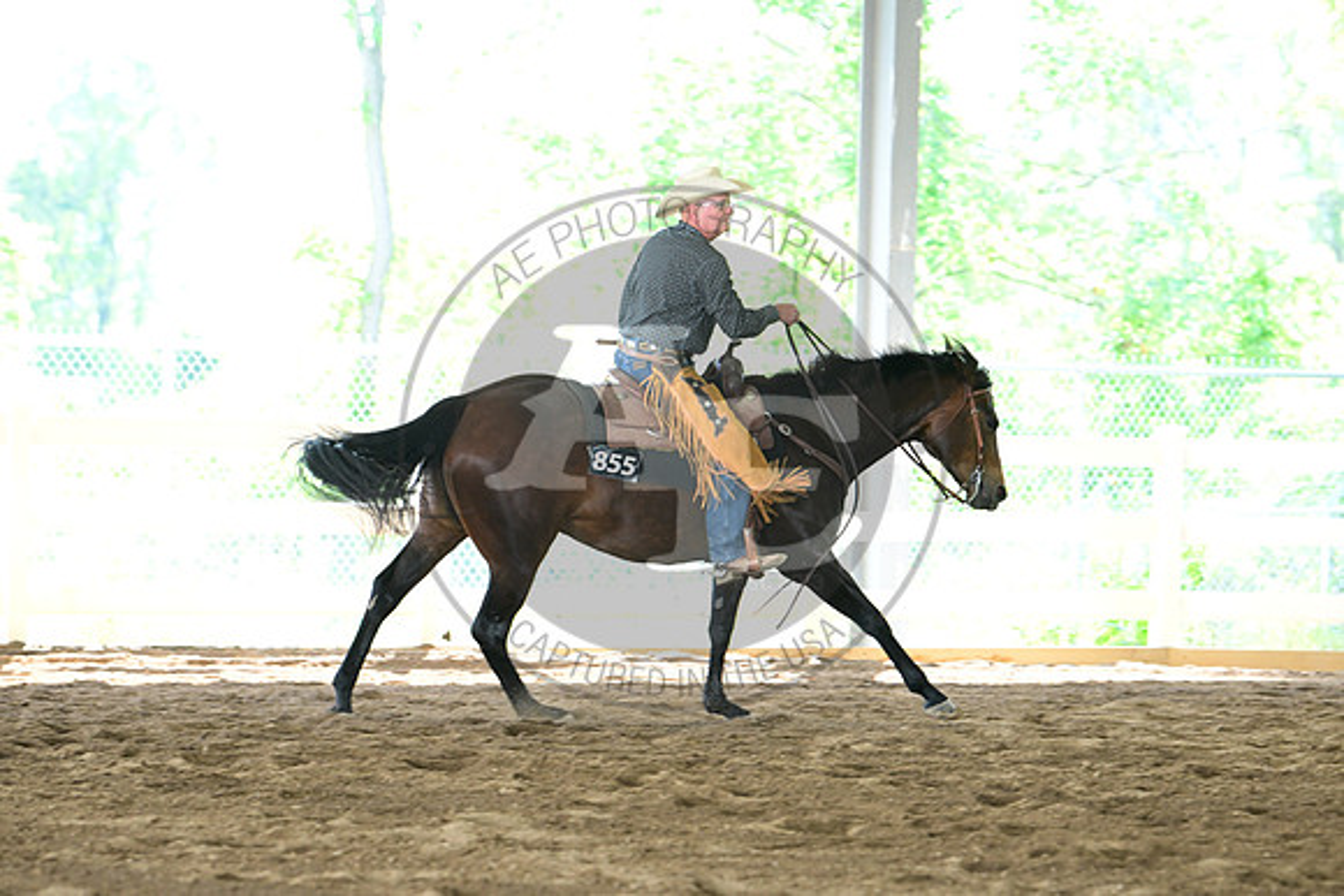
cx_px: 672
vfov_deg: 6.9
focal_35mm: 200
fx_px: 7468
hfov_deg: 10.3
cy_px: 448
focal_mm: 200
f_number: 5.6
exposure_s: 1/320
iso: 2500
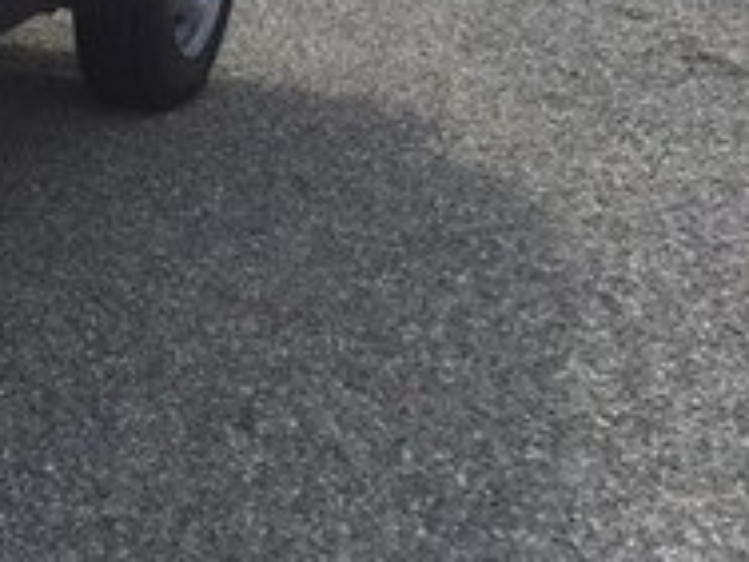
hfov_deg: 16.4
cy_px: -157
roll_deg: -1.3
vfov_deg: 14.0
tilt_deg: -9.5
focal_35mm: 102
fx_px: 2207
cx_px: -558
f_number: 2.2
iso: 32
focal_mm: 4.15
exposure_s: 1/1236
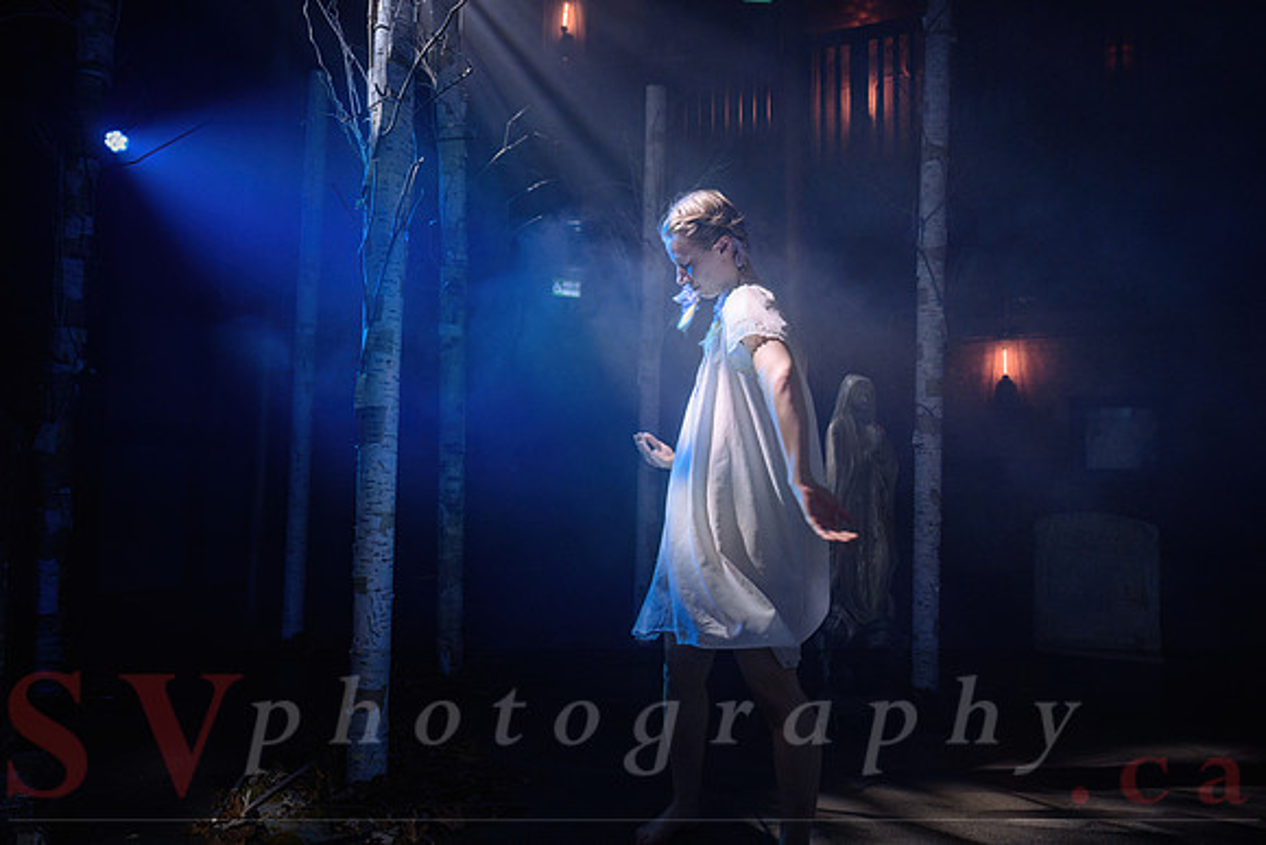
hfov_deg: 73.7
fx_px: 844
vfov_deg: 53.2
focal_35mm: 24
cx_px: 633
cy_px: 422
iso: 1600
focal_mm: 24
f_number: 3.5
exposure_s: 1/250
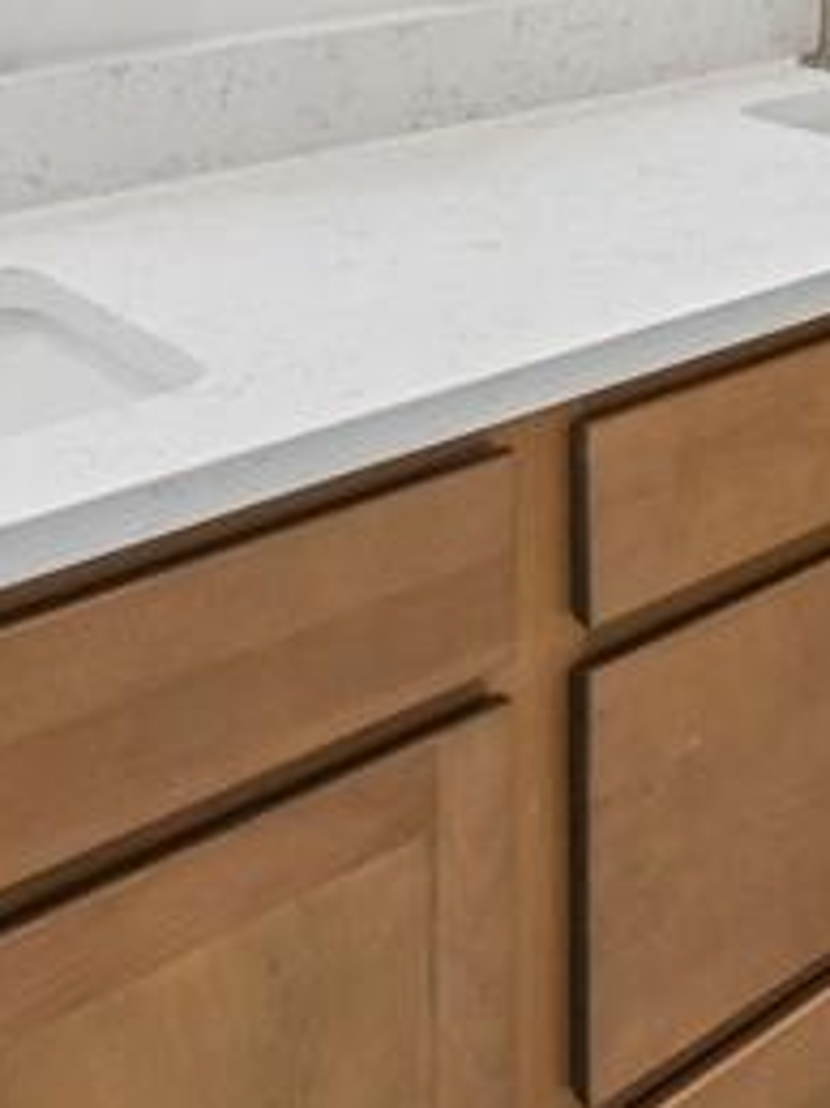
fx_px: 1824
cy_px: -329
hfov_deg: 23.8
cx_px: 946
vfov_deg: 28.0
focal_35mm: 57
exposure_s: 1/30
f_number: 8
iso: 800
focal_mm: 10
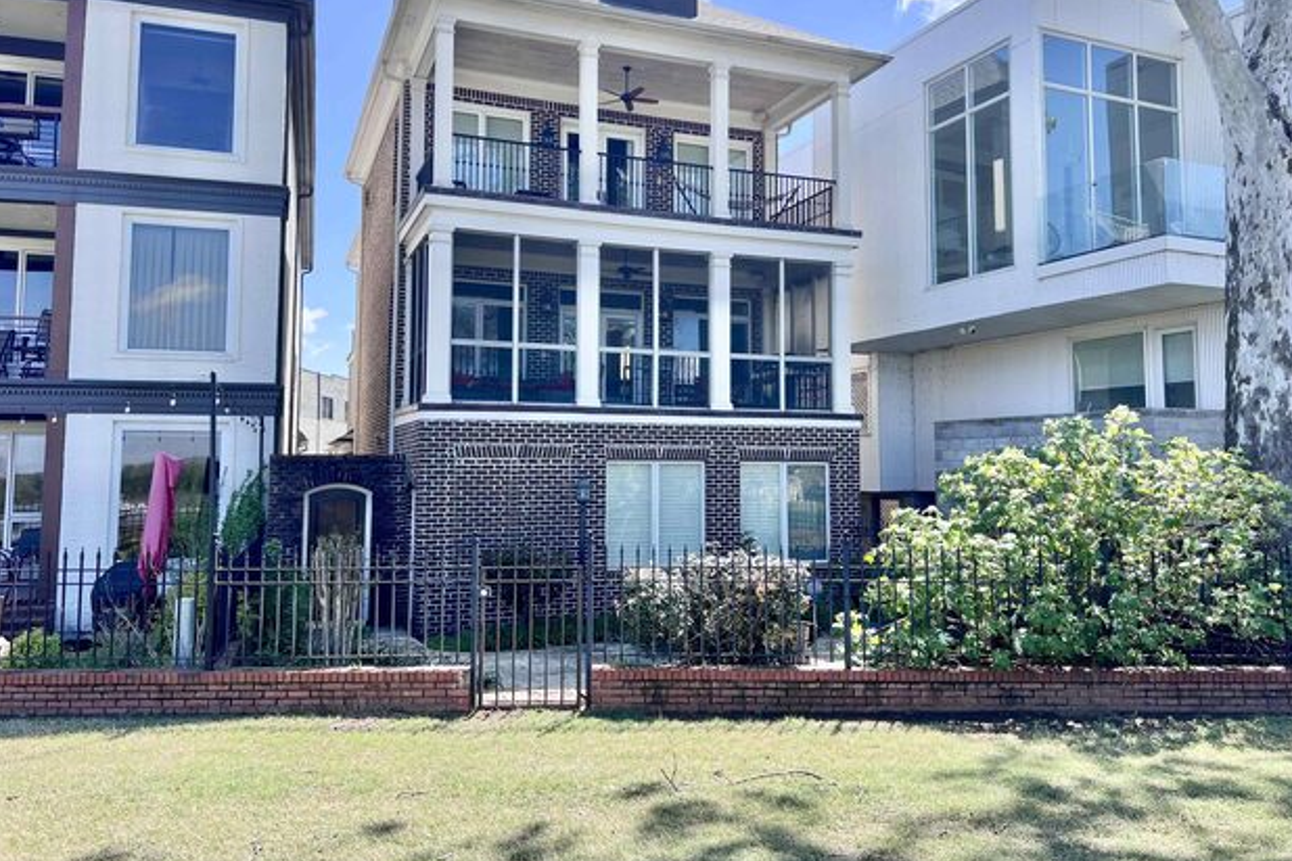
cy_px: 385
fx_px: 1005
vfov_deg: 46.3
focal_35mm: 28
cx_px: 663
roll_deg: -0.3
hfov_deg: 65.5
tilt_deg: +4.4
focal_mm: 5.7
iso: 50
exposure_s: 1/1377
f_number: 1.5
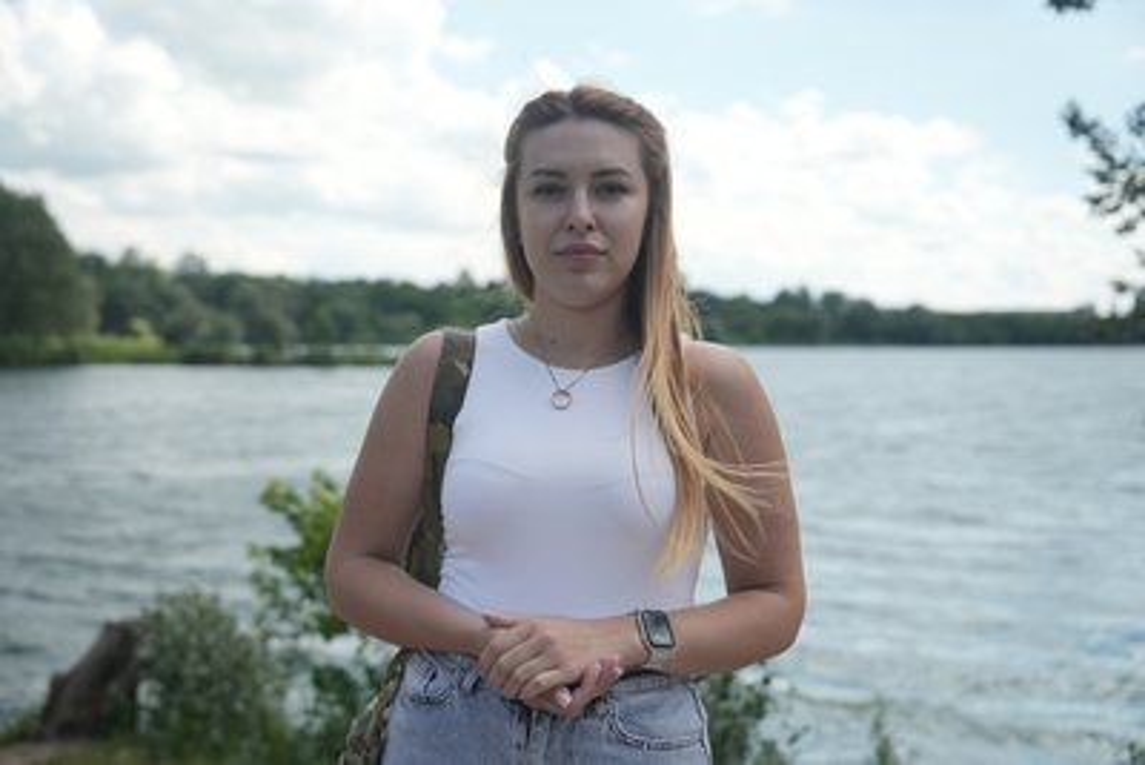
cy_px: 382
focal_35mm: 41
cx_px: 572
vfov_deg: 32.7
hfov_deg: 47.4
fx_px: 1304
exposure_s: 1/320
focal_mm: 41
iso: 500
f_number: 2.8
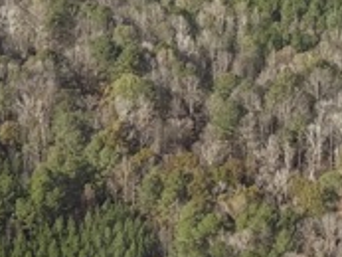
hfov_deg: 11.5
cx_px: 463
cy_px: 2
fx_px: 1641
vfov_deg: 8.9
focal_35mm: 166
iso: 80
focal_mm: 6.86
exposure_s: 1/4016
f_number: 1.78
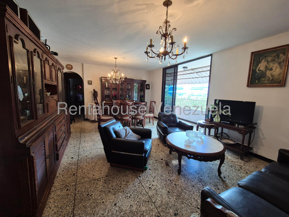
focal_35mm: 13
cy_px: 108
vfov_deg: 89.9
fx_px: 109
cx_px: 144
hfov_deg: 106.2
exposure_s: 1/60
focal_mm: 2.2
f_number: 2.2
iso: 250
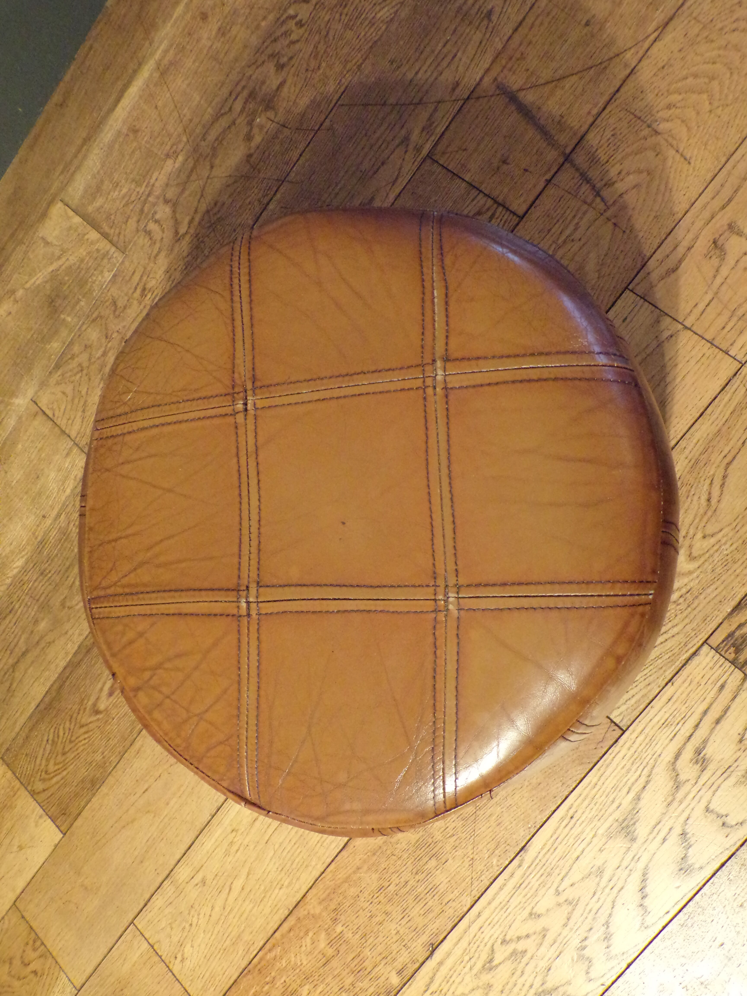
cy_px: 498
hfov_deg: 49.7
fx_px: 806
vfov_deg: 63.4
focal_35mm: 28
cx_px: 374
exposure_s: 1/17
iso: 752
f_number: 3.1
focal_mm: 5
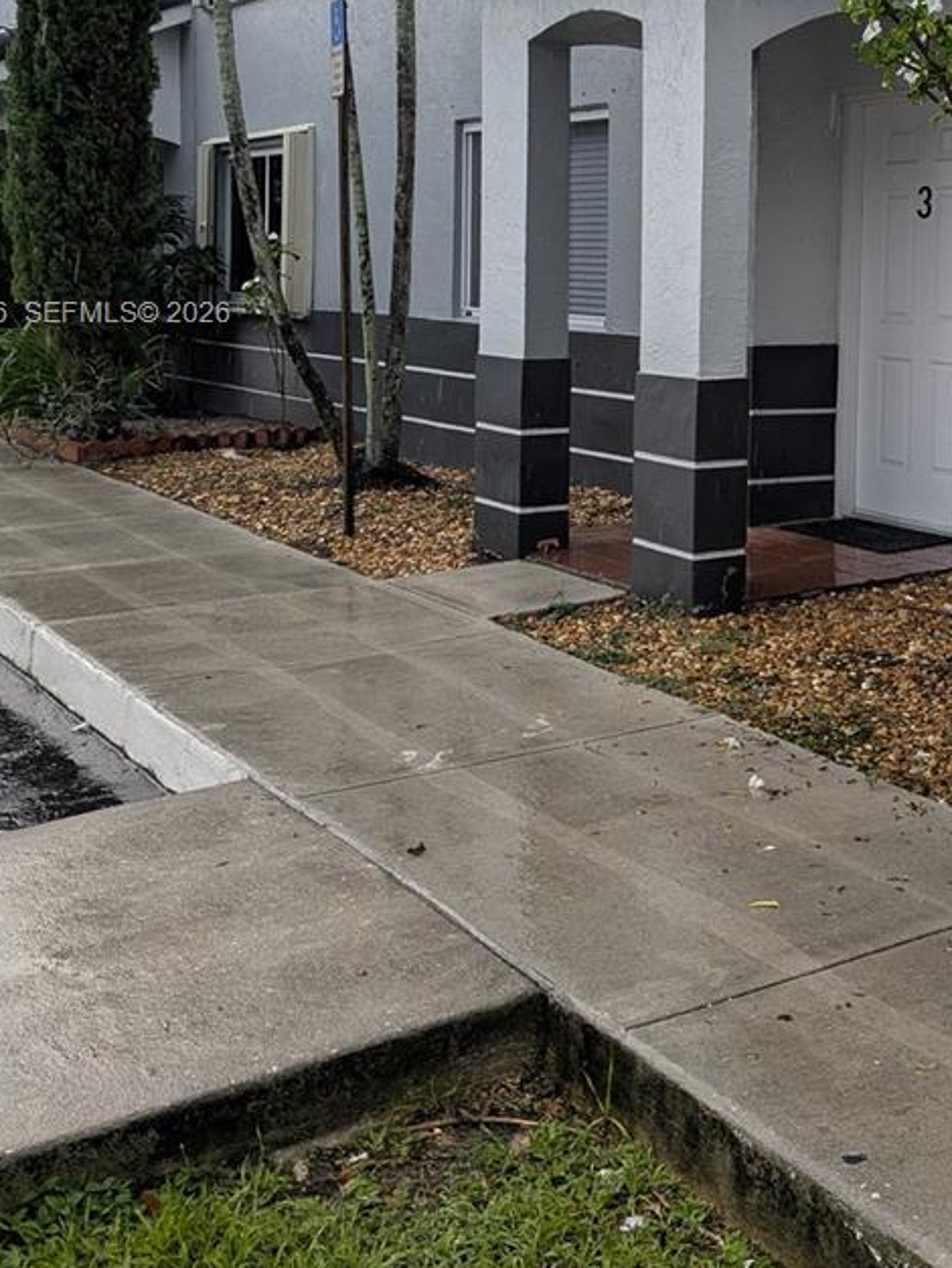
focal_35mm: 46
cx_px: 768
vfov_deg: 40.1
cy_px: 316
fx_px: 1686
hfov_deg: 30.7
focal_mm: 6.81
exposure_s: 1/299
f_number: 1.85
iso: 44
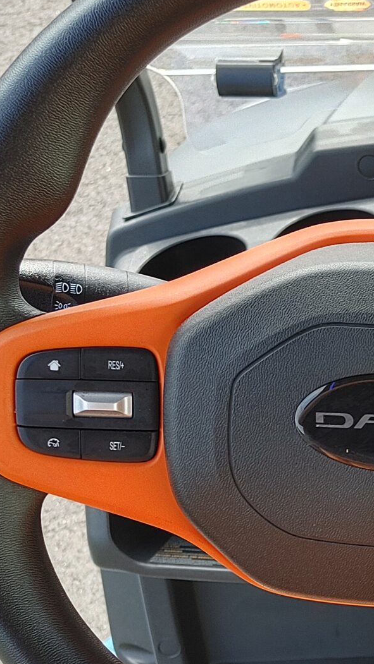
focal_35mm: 69
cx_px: 580
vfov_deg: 30.4
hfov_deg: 15.9
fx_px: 1217
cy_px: 425
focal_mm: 4.81
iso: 50
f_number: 1.8
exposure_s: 1/269
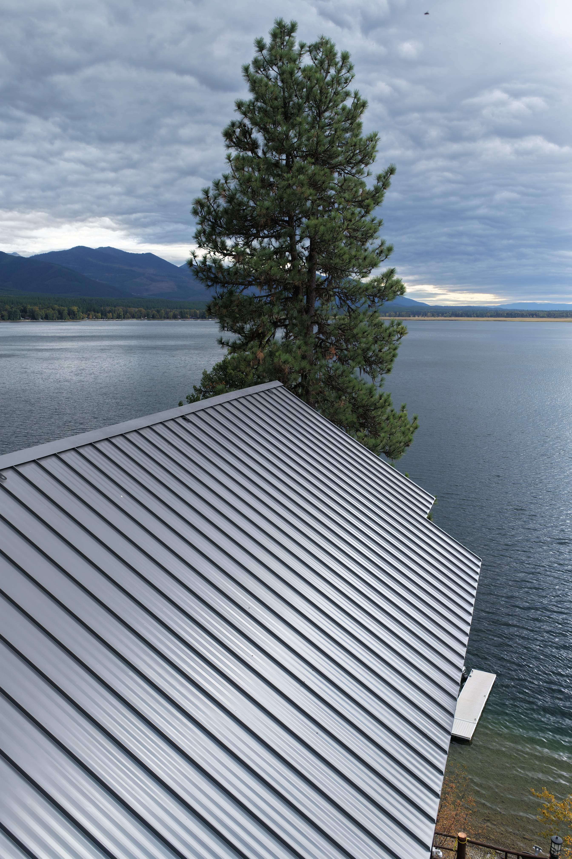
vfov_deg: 65.5
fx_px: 667
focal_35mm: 28
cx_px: 286
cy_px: 430
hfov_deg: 46.4
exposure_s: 1/500
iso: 100
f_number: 2.8
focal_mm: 14.45
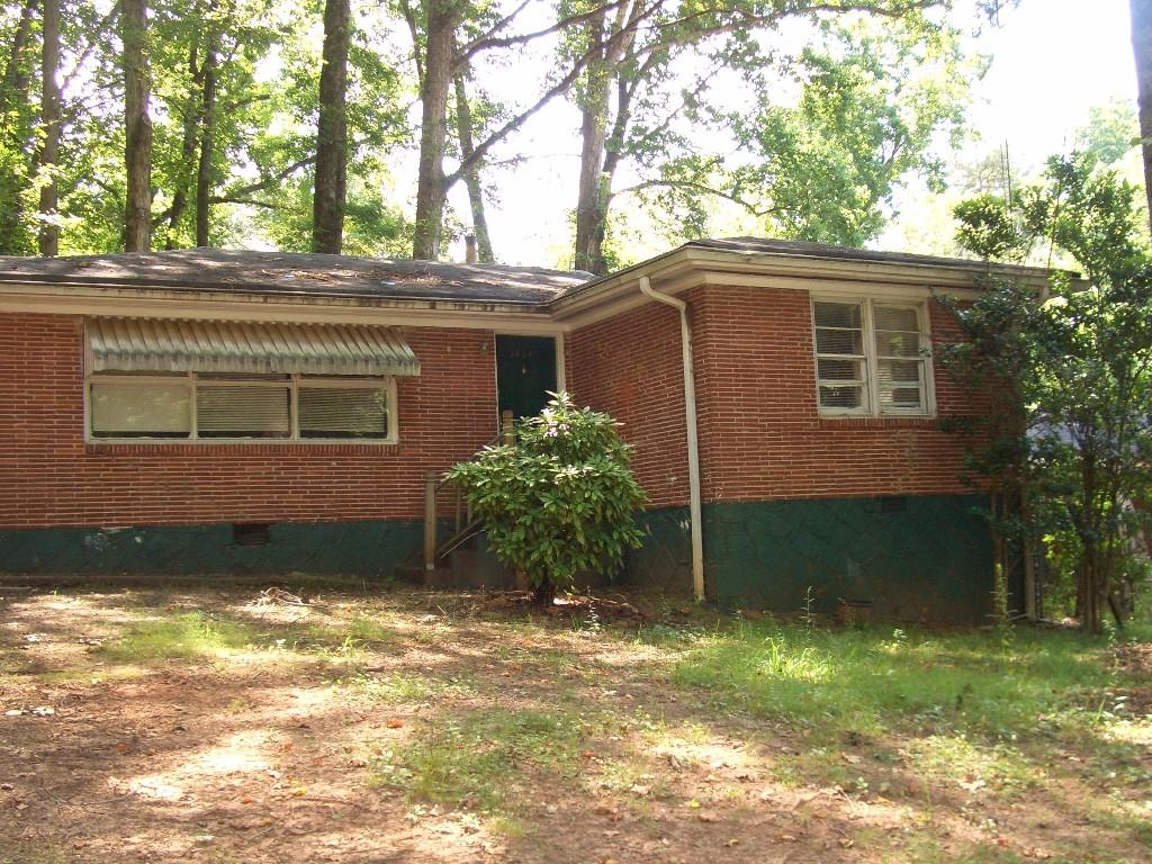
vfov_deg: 35.1
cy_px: 432
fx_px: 1364
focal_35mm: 41
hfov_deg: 45.8
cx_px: 576
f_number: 2.8
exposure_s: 1/80
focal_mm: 6.8
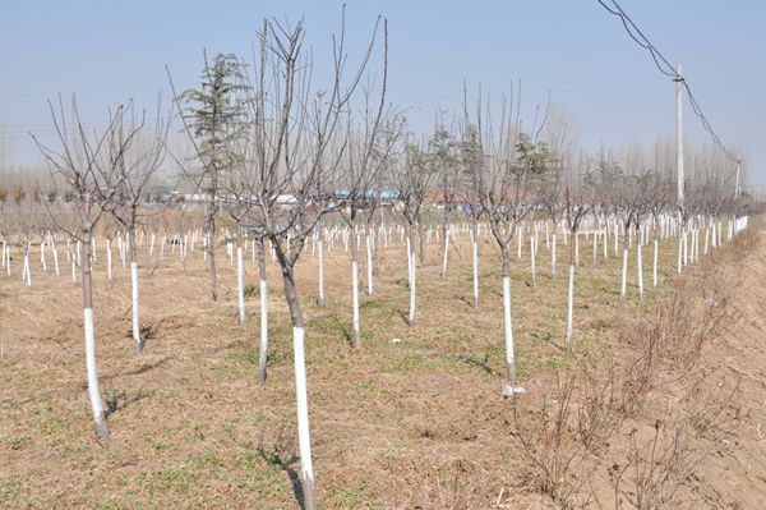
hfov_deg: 37.9
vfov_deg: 25.7
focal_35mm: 52
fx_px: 1116
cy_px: 255
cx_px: 383
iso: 1250
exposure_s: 1/2000
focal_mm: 35
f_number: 13
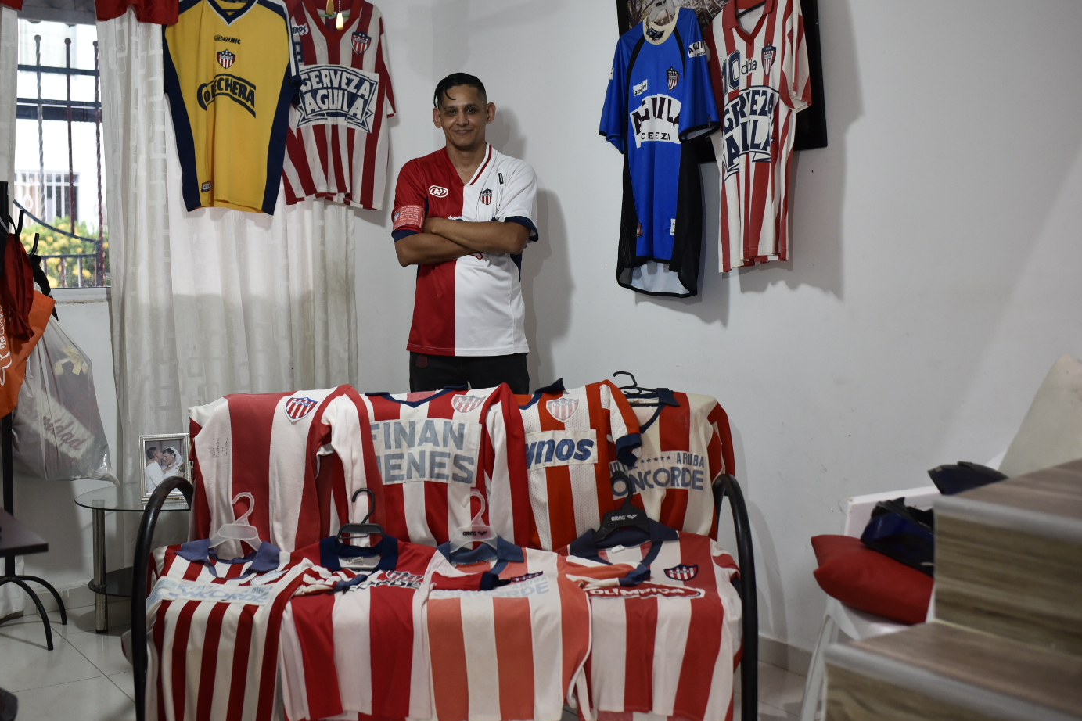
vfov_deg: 32.6
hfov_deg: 47.3
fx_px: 1232
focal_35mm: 41
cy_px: 335
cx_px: 465
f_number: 2.5
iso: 1000
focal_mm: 35
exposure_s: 1/30
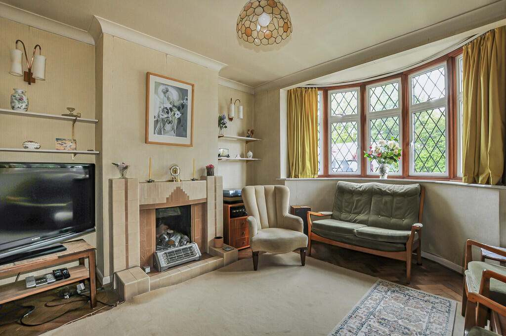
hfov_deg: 100.5
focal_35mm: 15
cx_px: 253
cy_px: 168
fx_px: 211
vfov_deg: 77.2
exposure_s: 1/2.5
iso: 200
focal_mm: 10
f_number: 11
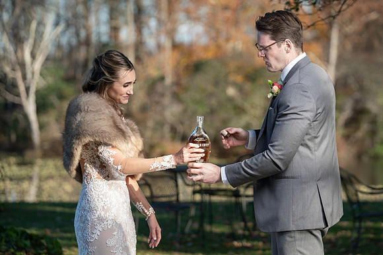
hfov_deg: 13.0
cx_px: 204
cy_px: 132
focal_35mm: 158
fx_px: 1681
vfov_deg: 8.7
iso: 50
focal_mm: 144
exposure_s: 1/250
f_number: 4
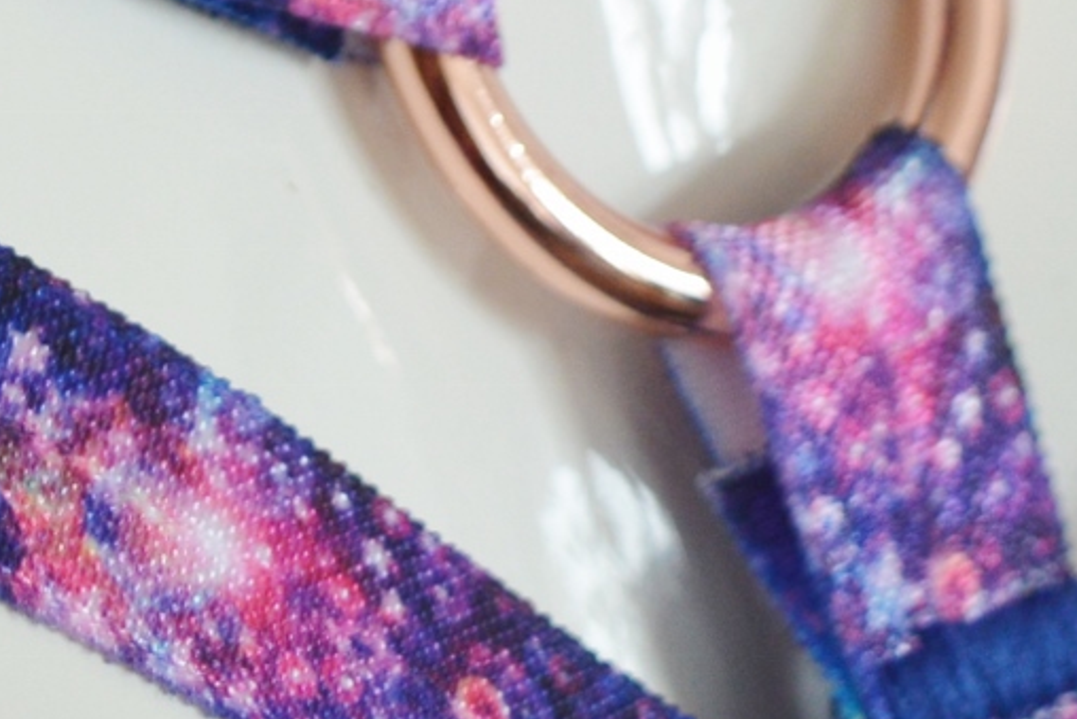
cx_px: -110
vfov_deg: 5.2
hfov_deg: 7.8
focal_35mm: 262
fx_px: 7840
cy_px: -639
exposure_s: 1/125
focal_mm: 40
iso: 400
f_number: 5.6
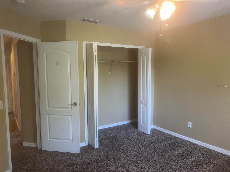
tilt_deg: -6.1
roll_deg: +0.4
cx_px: 115
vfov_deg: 53.1
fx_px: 173
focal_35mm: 26
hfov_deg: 67.3
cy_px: 86
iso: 125
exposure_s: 1/60
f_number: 1.5
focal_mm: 5.7
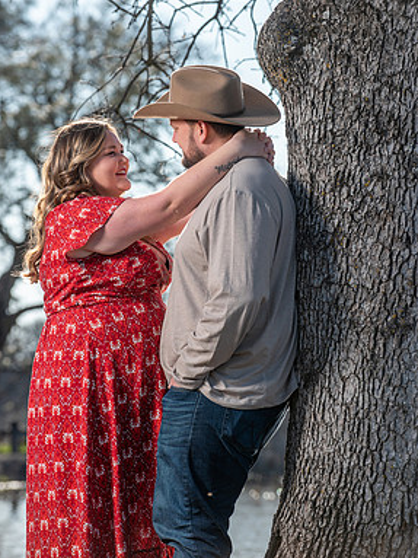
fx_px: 3641
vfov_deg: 8.8
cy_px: 235
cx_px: 204
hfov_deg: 6.6
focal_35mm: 226
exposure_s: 1/250
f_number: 6.3
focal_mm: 200
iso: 50
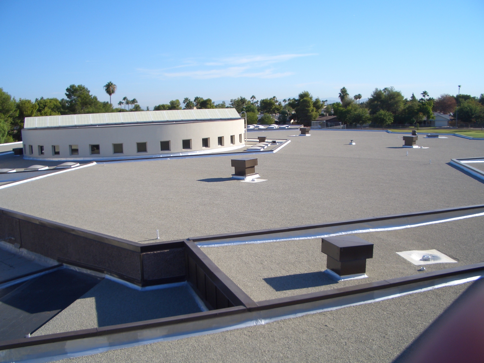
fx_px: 489
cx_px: 242
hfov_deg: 52.6
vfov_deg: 40.7
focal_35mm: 35
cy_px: 182
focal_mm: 5.8
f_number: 4.3
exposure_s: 1/400
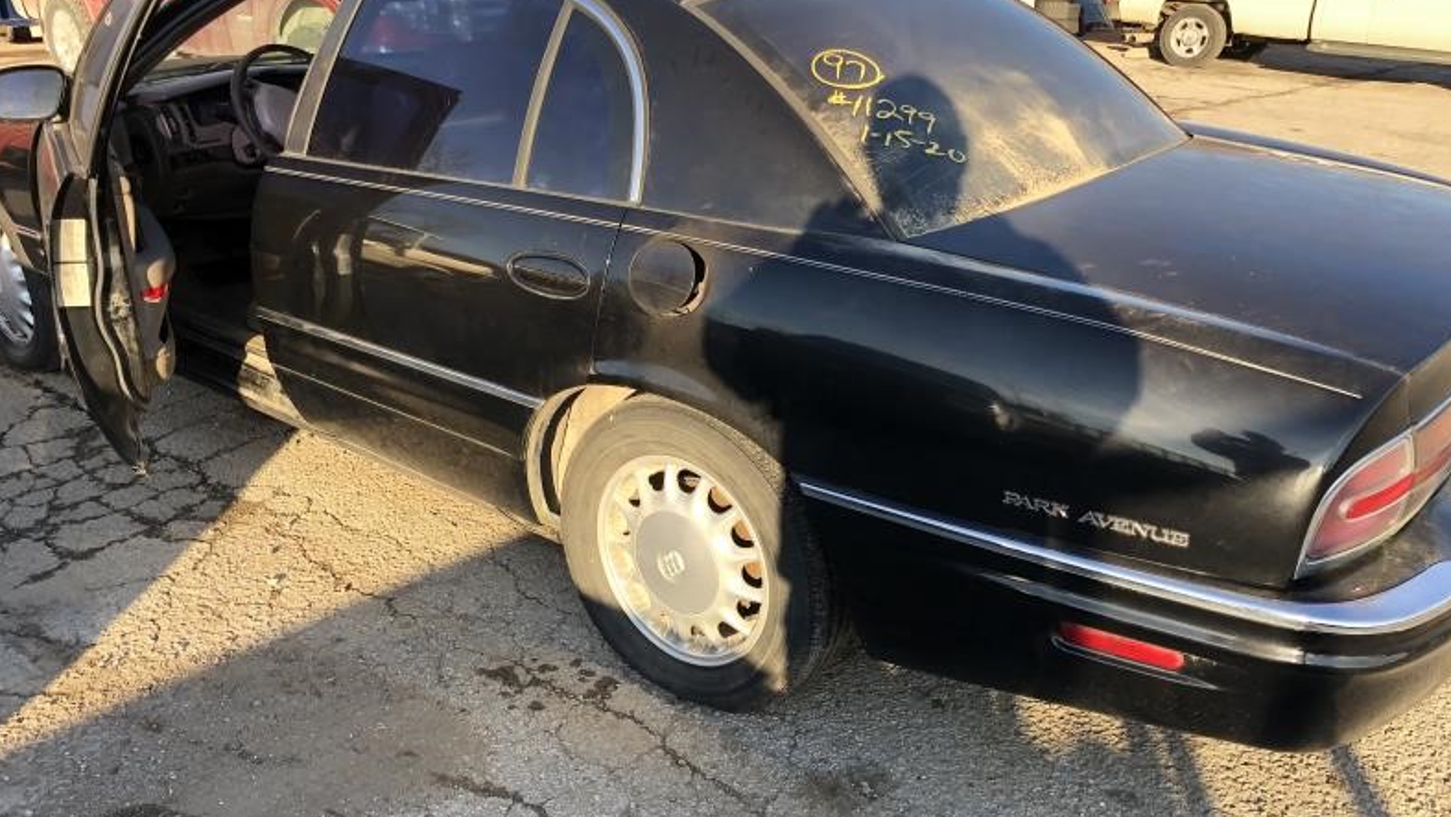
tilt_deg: -20.2
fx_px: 1193
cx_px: 719
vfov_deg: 37.8
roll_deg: +0.6
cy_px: 452
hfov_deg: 62.6
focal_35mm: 31
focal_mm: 3.99
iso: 20
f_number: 1.8
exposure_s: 1/284
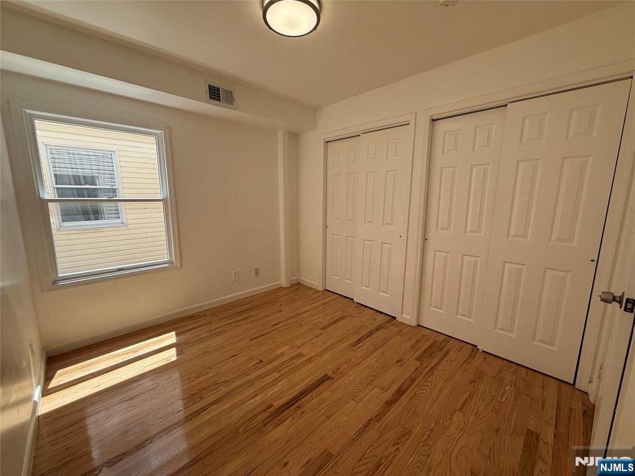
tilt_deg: -8.7
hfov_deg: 102.1
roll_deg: -0.3
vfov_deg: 85.7
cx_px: 318
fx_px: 257
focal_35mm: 14
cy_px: 238
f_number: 2.2
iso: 50
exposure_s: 1/205
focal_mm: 2.22
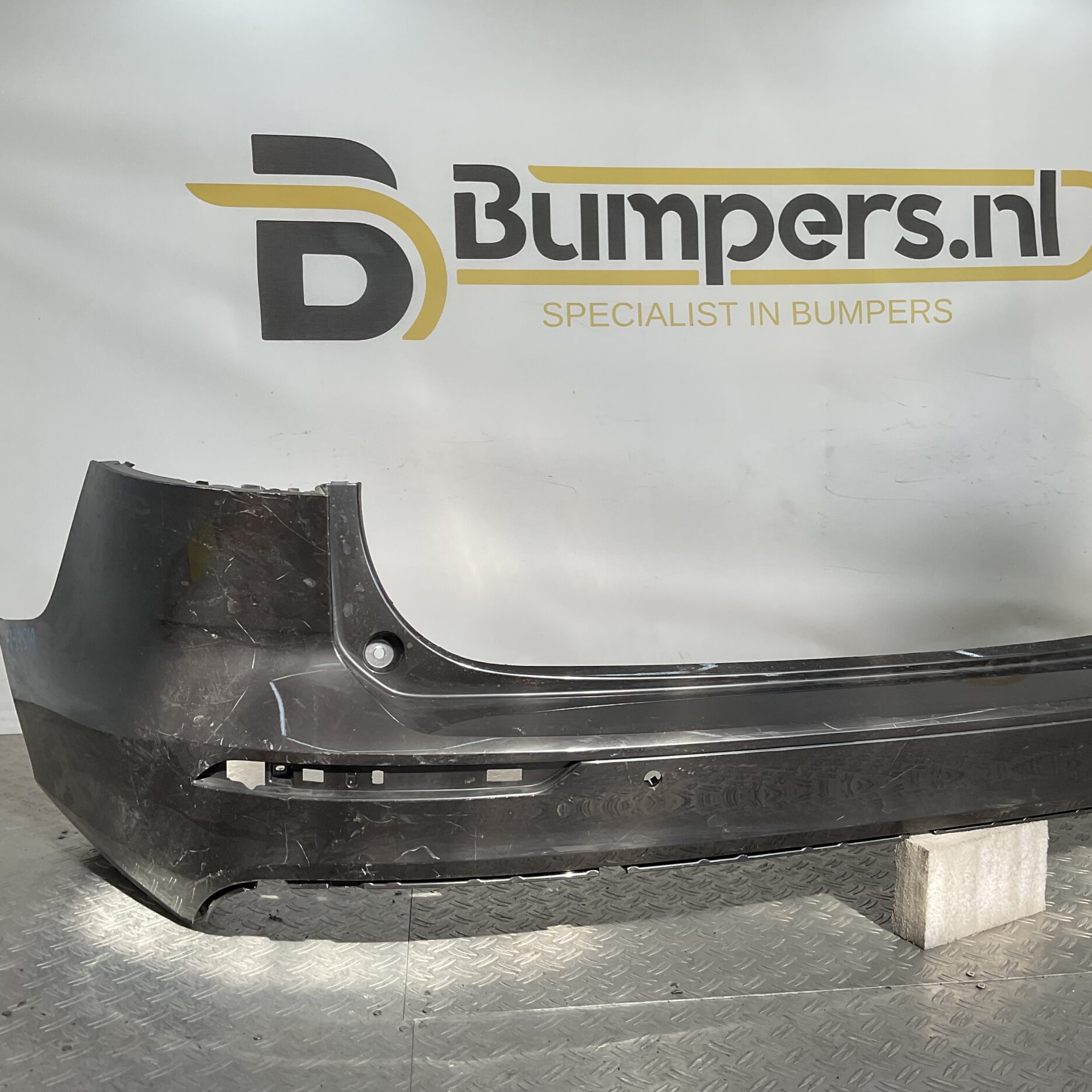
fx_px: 1249
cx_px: 620
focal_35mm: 35
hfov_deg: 47.1
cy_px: 543
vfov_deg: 47.2
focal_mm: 3
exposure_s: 1/419
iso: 16
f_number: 1.8
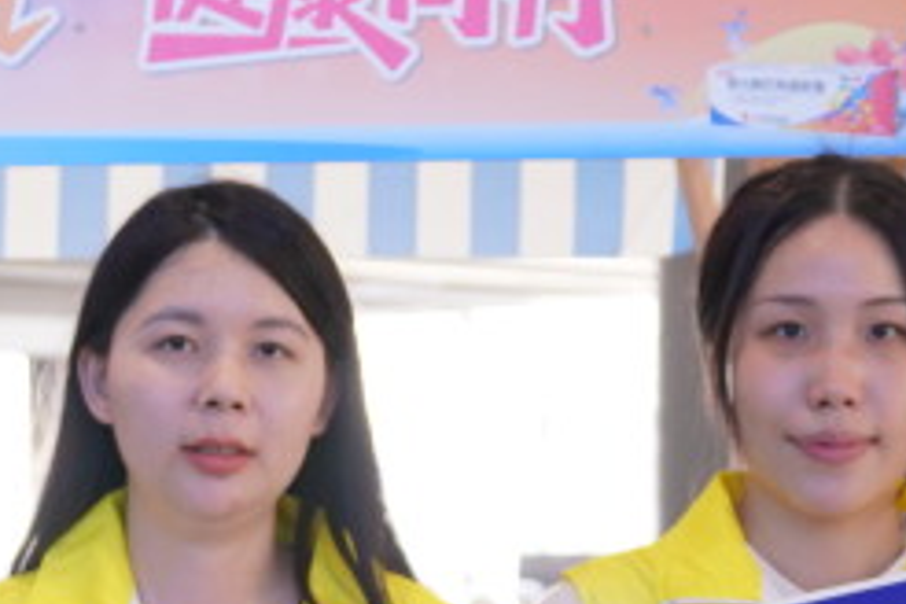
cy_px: 877
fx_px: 3892
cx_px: -48
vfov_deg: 8.7
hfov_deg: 13.1
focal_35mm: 155
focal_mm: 29.7
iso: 400
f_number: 2.8
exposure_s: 1/100
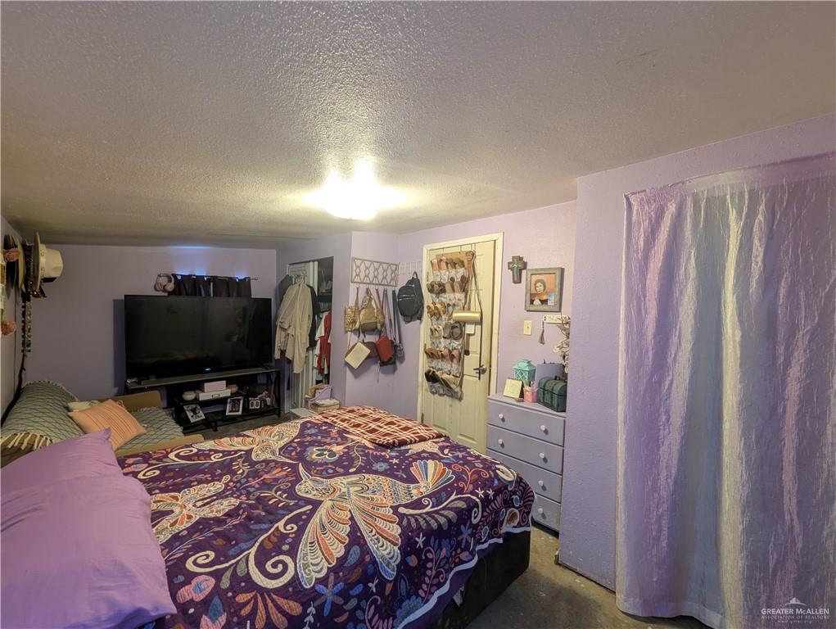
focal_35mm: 13
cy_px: 314
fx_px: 314
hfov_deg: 106.1
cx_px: 418
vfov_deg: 90.0
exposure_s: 1/8.24
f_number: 2.2
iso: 43
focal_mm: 1.95
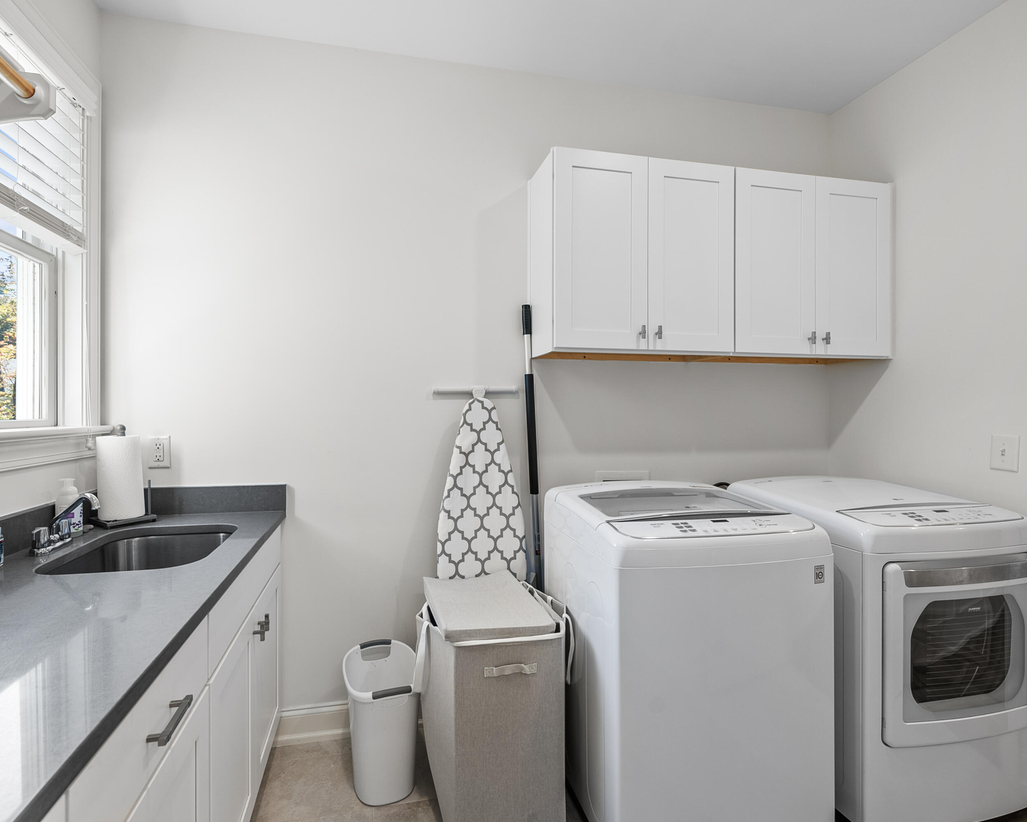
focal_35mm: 17
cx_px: 481
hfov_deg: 89.5
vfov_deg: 77.0
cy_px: 409
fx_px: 517
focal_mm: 15
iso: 400
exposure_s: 1/10
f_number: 7.1
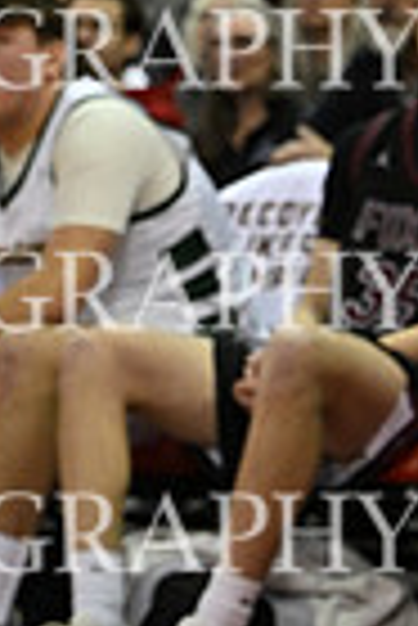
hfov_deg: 4.6
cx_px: -443
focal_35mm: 292
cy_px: -72
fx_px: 5073
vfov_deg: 7.0
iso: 3200
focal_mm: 70
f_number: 3.5
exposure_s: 1/1000
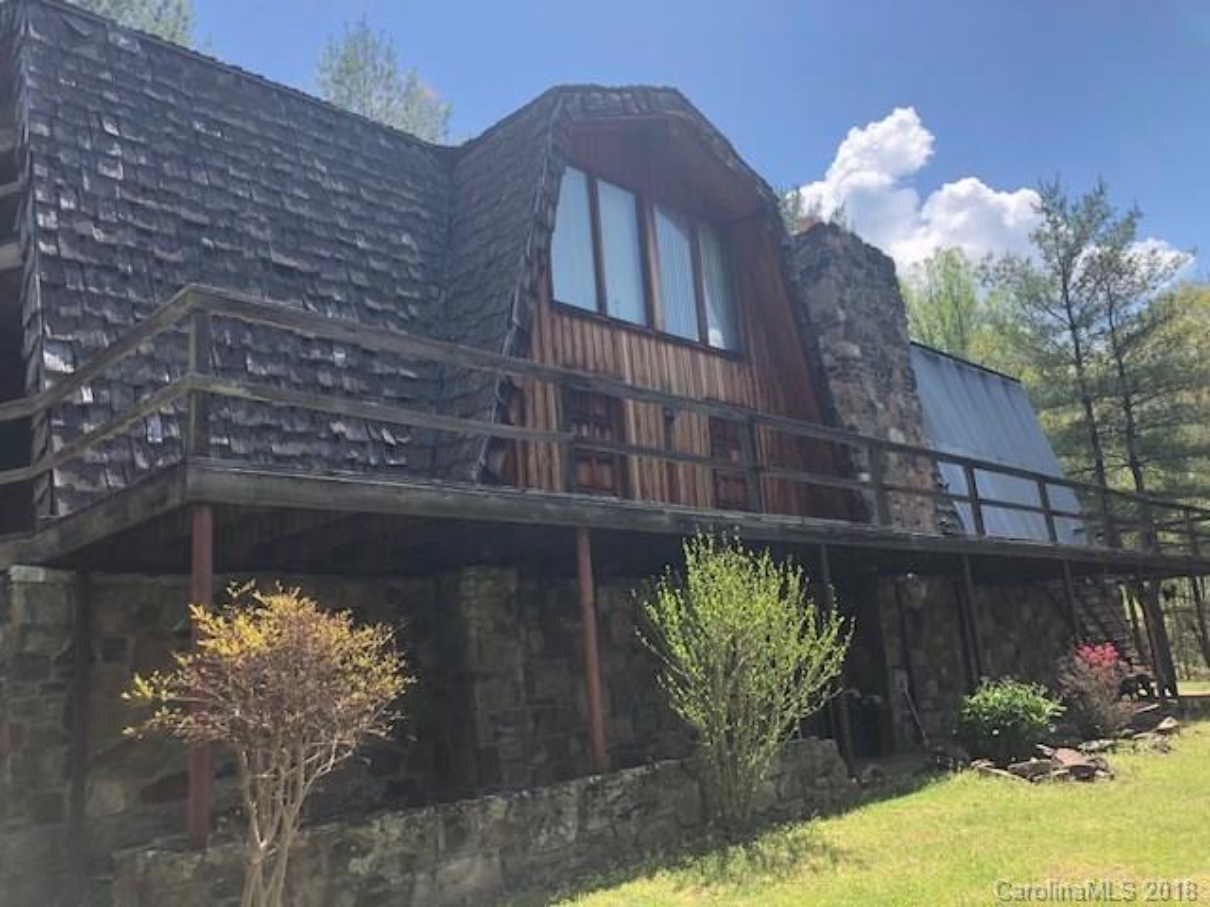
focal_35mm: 28
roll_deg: +6.4
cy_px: 454
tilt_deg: +12.8
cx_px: 605
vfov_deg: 49.7
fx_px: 979
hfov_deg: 63.4
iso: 20
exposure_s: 1/960
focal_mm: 3.99
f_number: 1.8
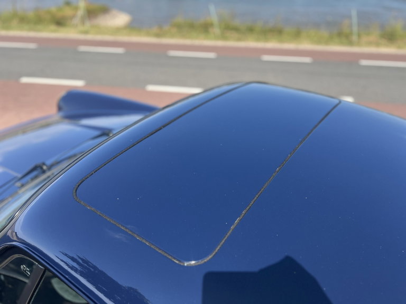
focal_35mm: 26
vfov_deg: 53.1
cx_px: 203
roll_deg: -1.9
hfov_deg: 67.3
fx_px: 305
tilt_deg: -31.7
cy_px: 152
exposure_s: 1/1553
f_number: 1.5
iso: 50
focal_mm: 5.7
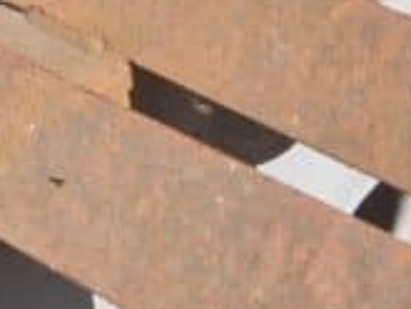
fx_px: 1699
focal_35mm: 143
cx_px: -115
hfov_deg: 13.3
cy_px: -135
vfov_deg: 10.1
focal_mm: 5.4
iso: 50
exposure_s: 1/780
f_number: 1.8
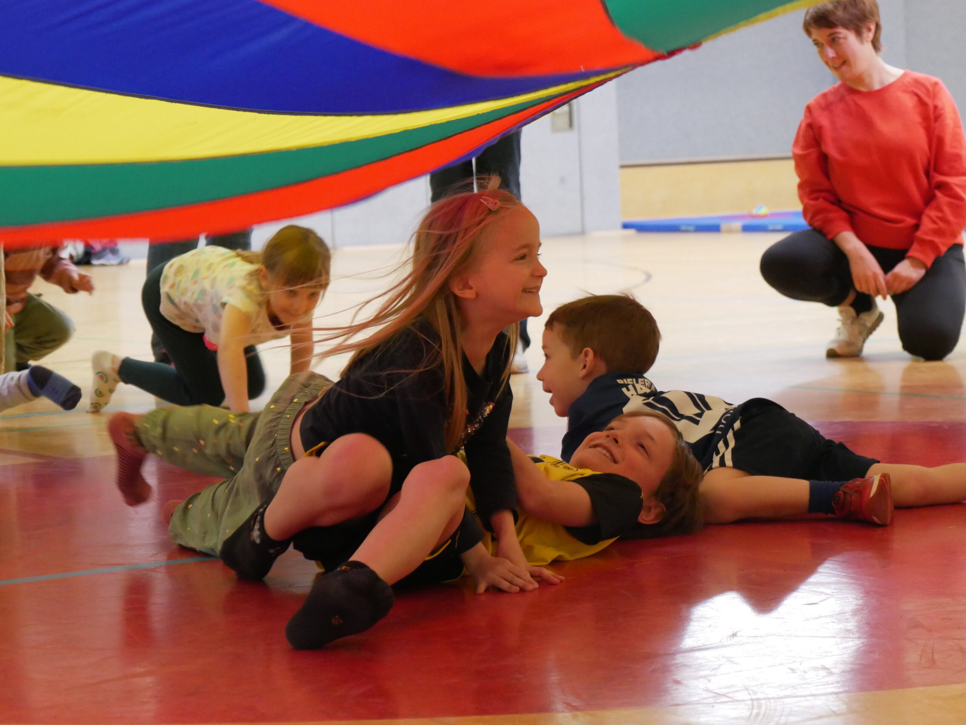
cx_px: 483
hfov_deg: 17.9
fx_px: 3071
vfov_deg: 13.5
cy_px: 362
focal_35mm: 110
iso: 3200
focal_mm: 55
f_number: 5.1
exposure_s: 1/100
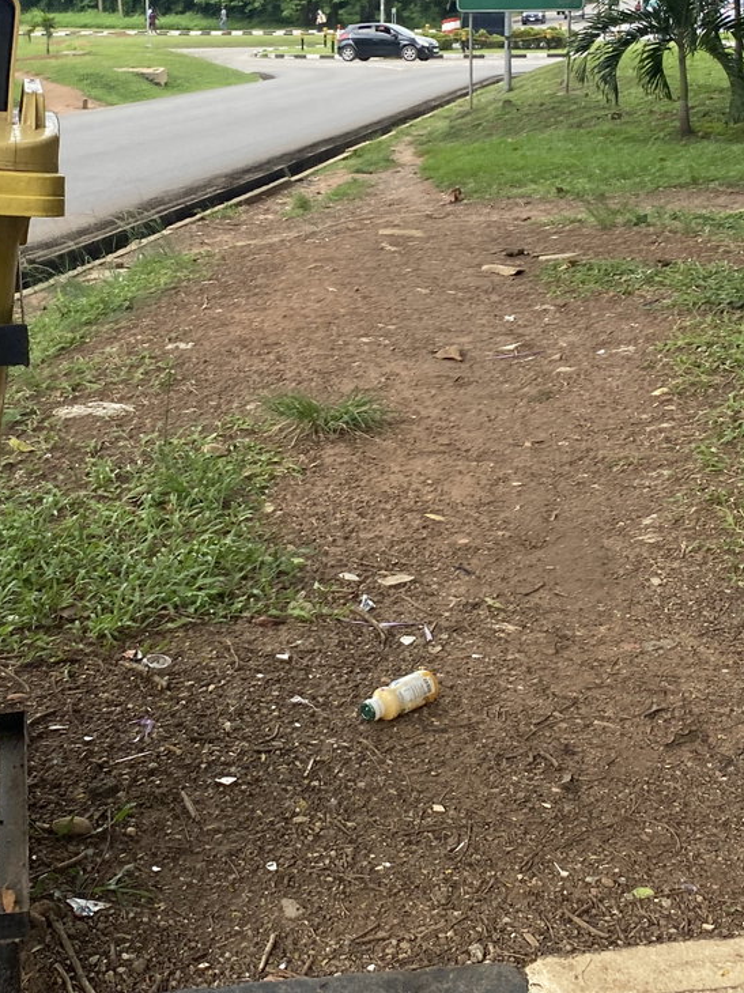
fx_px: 1634
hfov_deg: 25.6
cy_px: 209
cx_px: 277
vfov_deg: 32.9
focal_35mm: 57
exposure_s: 1/919
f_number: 1.8
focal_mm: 4.25
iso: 32
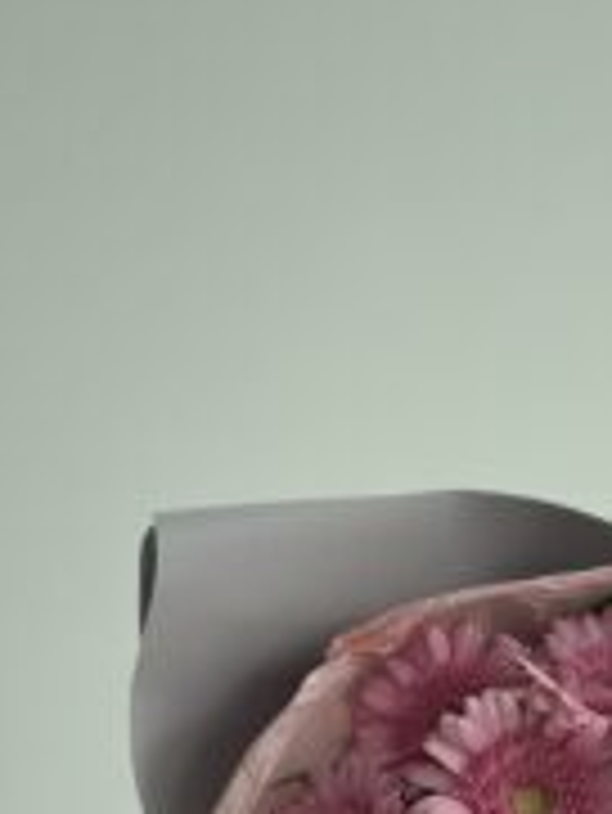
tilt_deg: -9.9
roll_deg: -1.4
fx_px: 2496
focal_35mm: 106
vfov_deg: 18.2
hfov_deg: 13.9
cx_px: 522
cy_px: 742
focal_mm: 6.86
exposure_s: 1/1009
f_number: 1.78
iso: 80
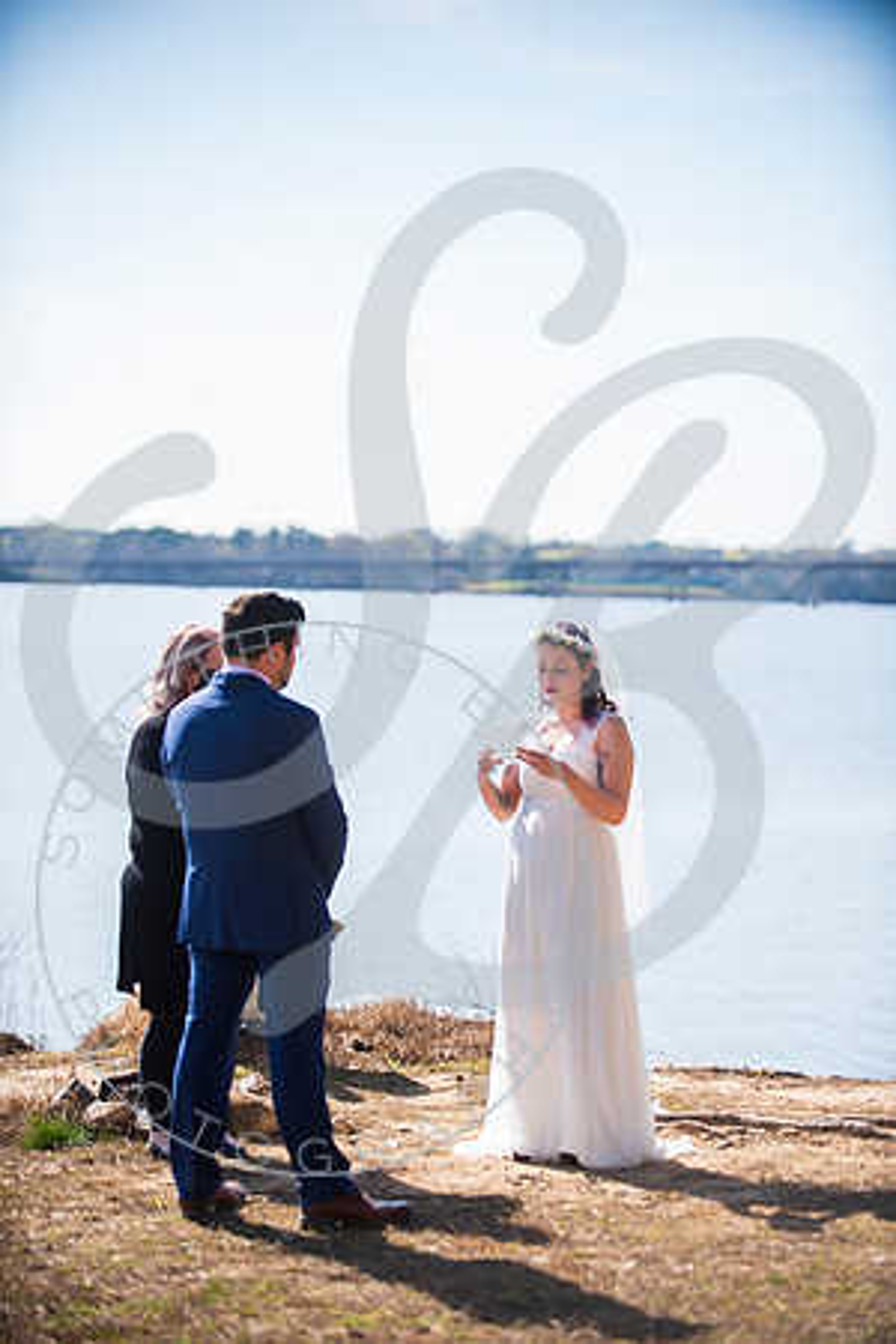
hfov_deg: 14.4
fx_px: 3546
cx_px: 448
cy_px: 672
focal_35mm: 95
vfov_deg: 21.5
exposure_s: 1/800
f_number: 2.8
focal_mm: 95
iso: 100
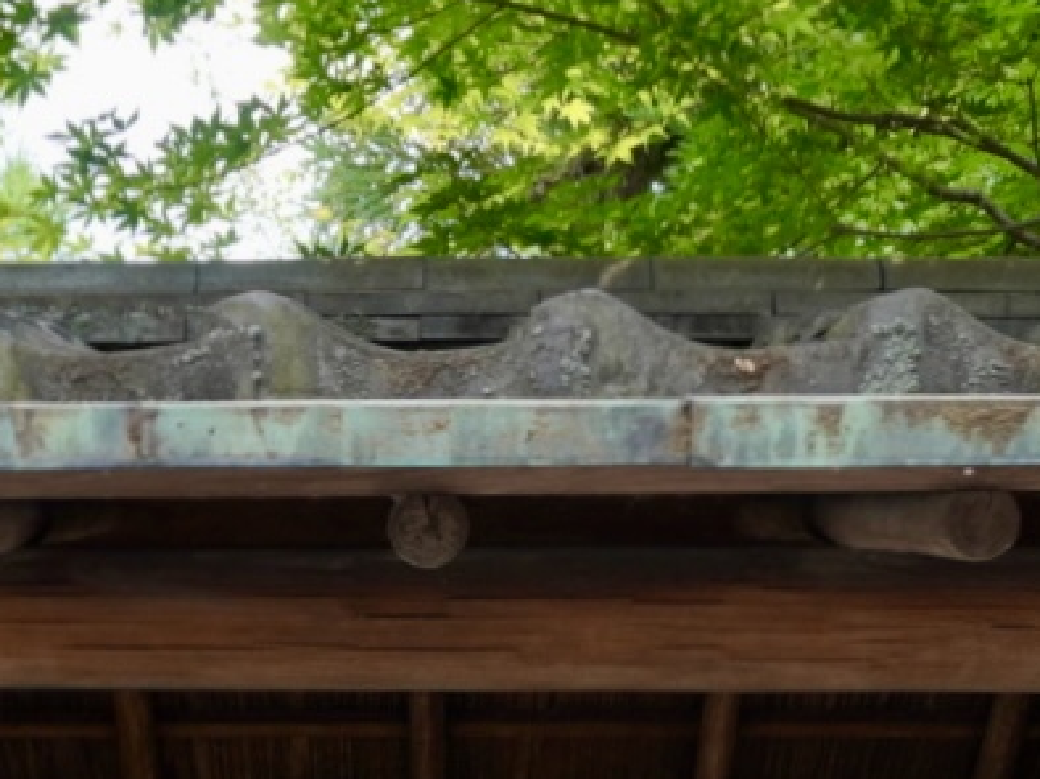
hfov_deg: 20.8
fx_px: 2822
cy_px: 1338
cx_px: 404
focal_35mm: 94
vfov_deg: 14.2
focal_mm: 16
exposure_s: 1/100
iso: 100
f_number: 5
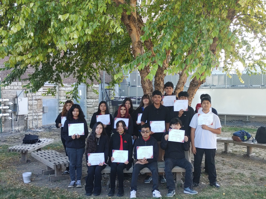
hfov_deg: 45.8
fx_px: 315
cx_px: 133
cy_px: 100
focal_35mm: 41
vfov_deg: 35.1
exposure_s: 1/220
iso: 50
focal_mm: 5.58
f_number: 1.8
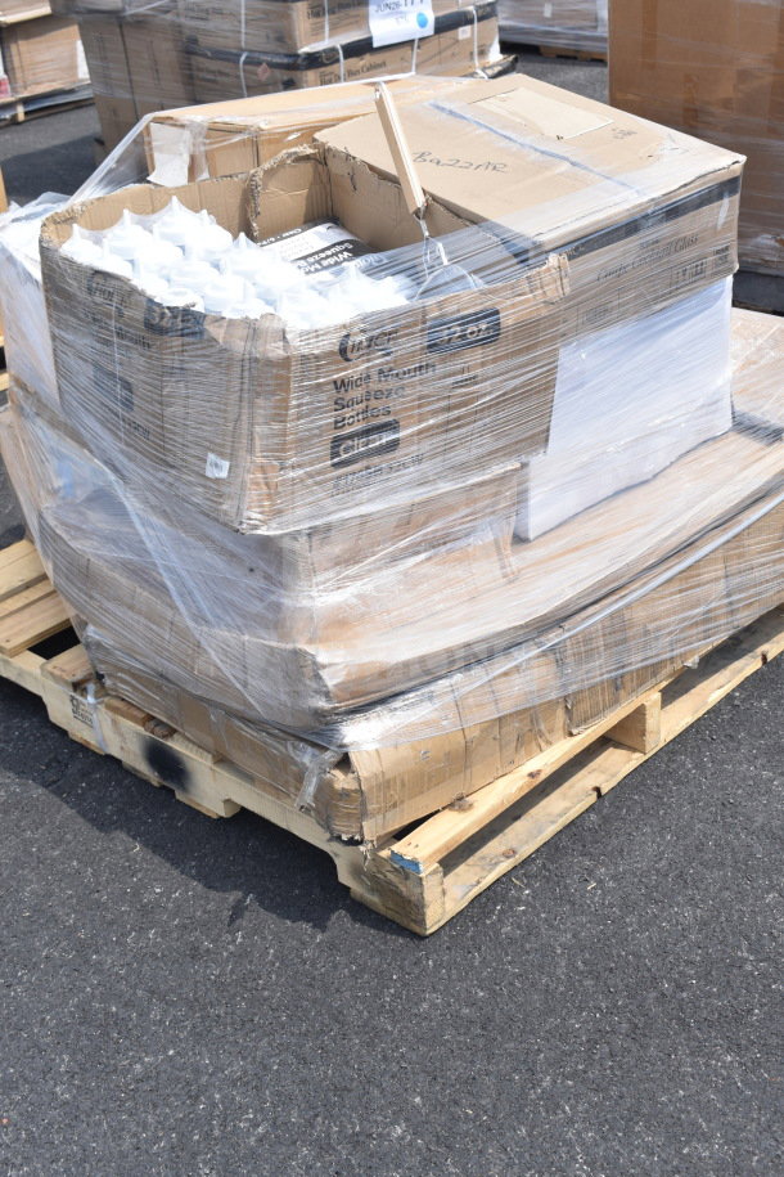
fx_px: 1568
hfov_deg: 28.1
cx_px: 392
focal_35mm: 48
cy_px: 588
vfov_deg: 41.1
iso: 200
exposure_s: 1/250
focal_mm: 32
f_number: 8
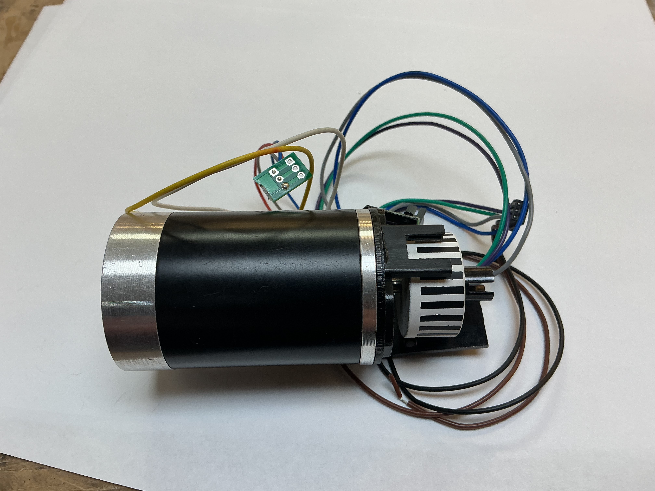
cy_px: 246
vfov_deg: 48.2
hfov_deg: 61.7
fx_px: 549
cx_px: 328
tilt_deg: -53.8
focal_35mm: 29
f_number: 1.8
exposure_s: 1/120
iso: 32
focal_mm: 3
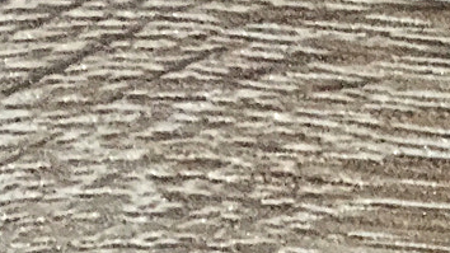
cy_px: 479
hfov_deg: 13.8
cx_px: 739
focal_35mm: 143
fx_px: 1706
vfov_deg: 8.1
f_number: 2.2
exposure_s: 1/17
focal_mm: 4.15
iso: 400
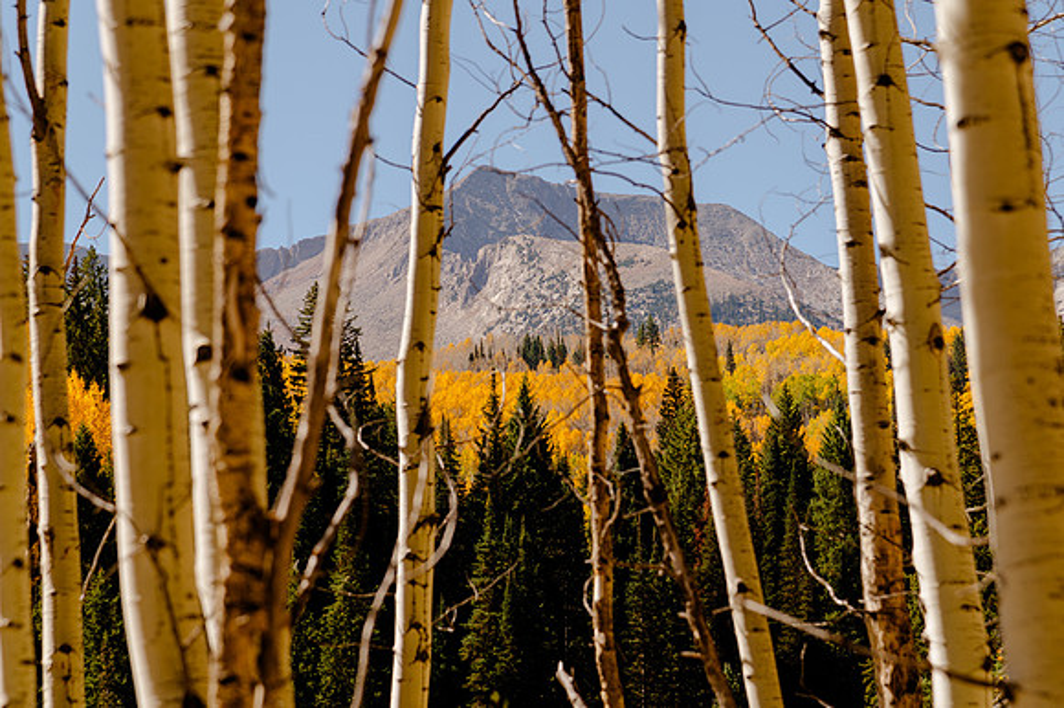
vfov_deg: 11.4
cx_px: 532
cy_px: 354
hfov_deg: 17.1
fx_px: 3545
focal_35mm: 120
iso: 200
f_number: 8
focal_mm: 120
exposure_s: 1/320
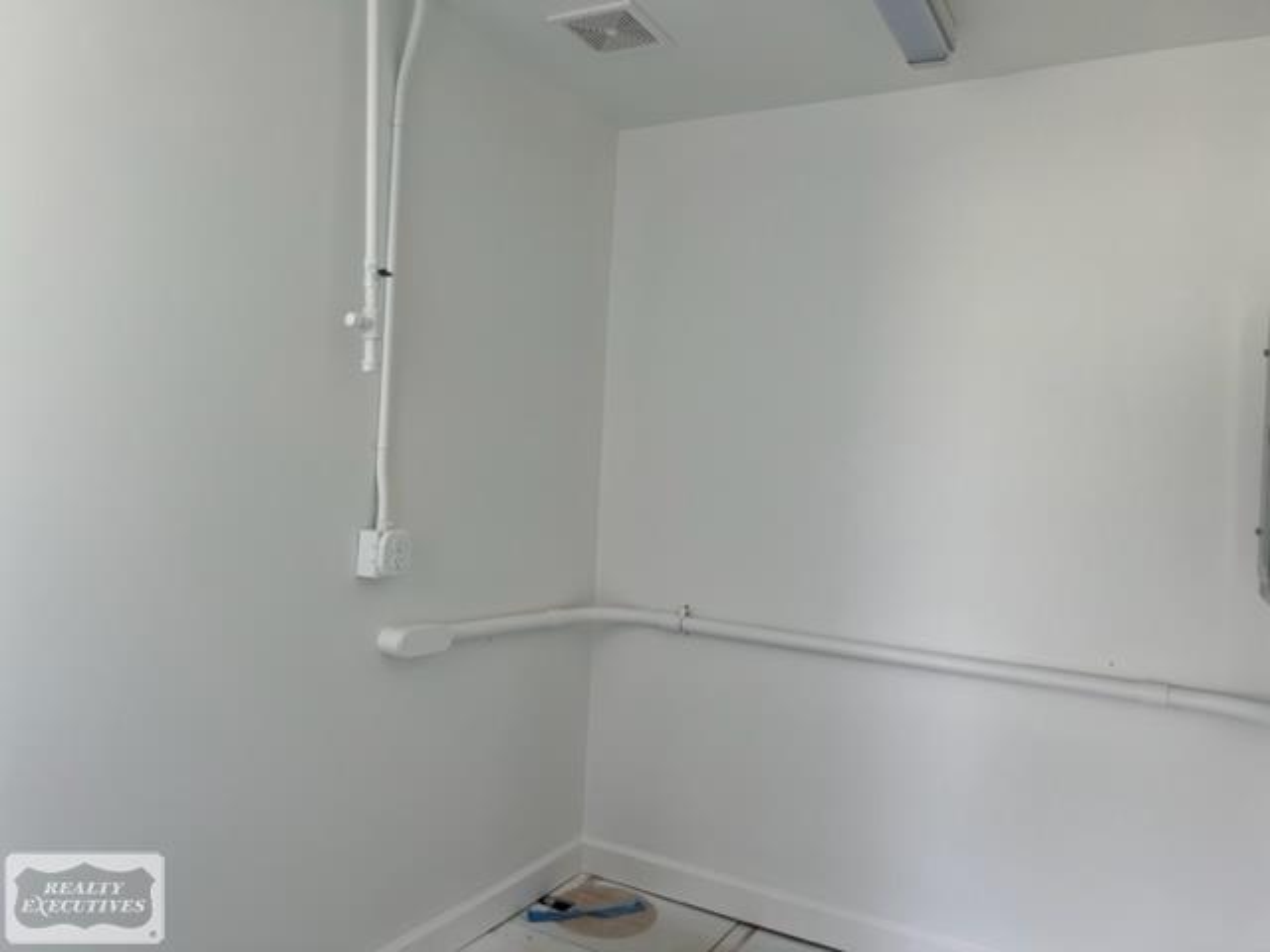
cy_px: 476
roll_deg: -2.8
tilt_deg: -0.7
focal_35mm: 26
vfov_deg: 53.1
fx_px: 954
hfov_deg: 67.3
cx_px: 635
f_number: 1.5
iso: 50
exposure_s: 1/121
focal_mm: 5.7
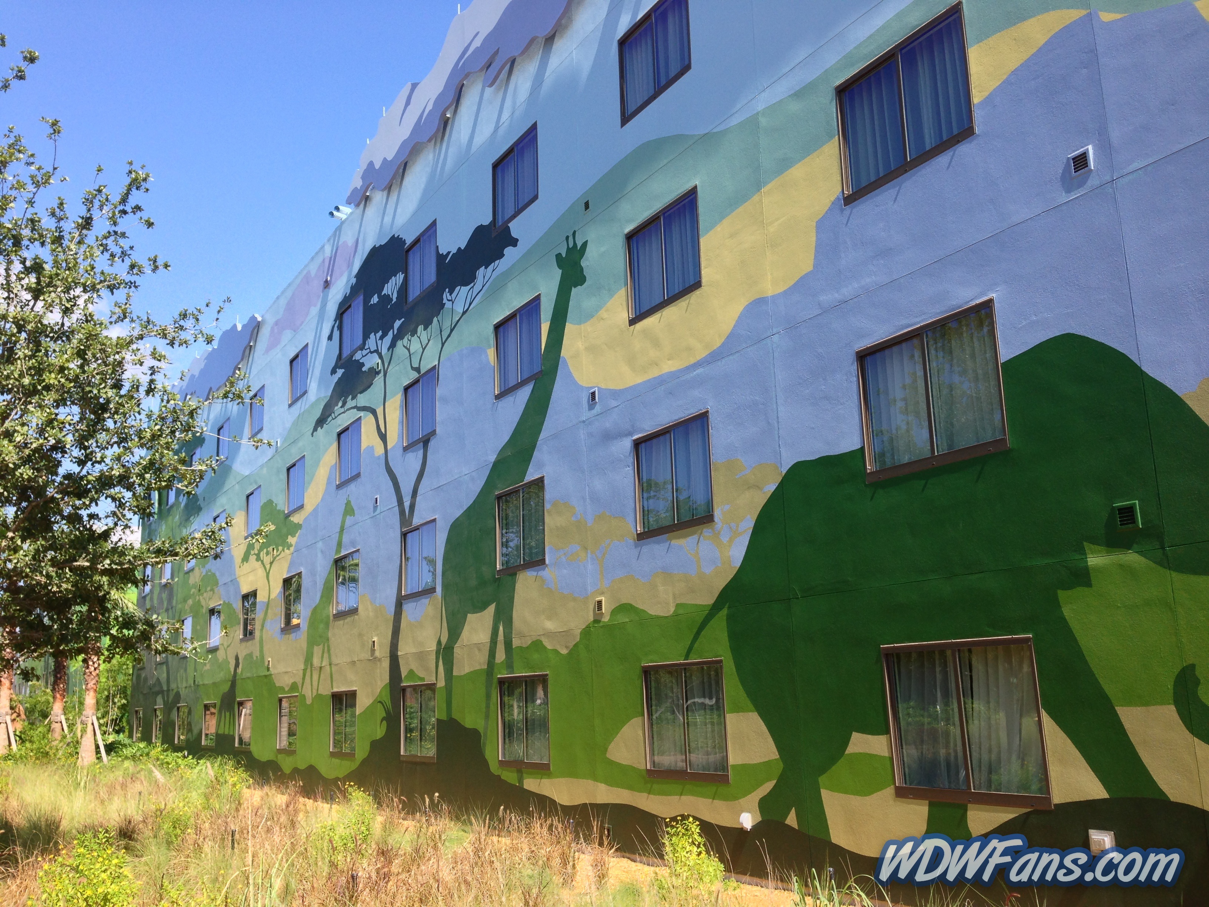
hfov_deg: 55.4
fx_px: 1153
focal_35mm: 33
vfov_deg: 42.9
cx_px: 604
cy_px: 454
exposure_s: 1/602
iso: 50
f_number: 2.4
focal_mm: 4.13
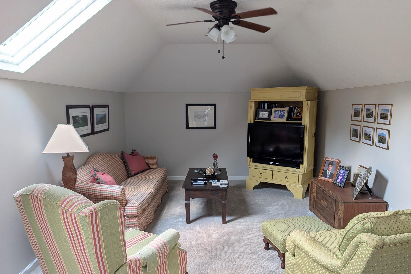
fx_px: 297
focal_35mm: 26
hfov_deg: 69.4
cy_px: 150
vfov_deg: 49.5
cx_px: 210
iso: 33
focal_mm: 6.9
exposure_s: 1/23.8
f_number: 1.68
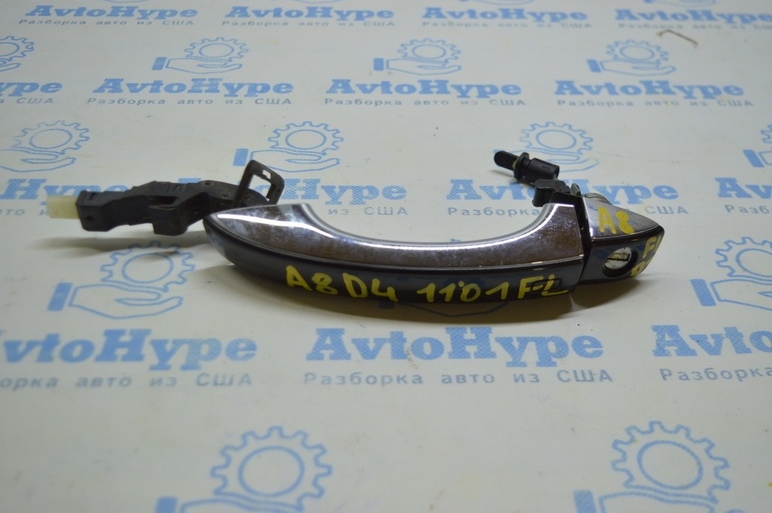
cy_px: 256
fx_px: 900
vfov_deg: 31.8
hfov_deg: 46.4
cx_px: 386
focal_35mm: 42
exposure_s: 1/100
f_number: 4.2
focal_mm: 28
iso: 400
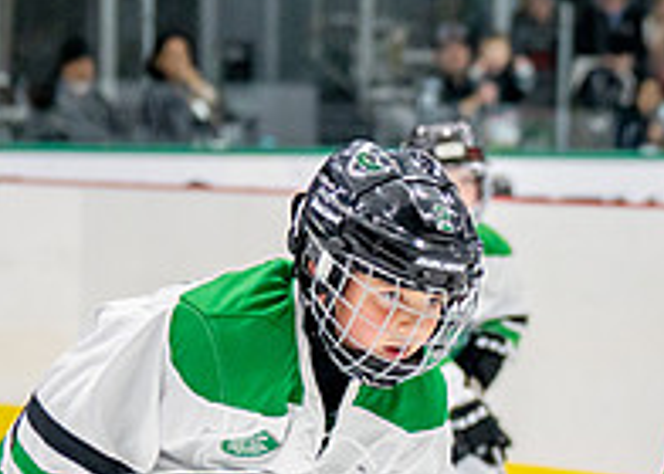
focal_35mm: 298
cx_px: 949
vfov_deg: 4.8
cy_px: 452
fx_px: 5620
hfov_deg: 6.7
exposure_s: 1/1250
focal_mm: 70
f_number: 2.8
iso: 1000
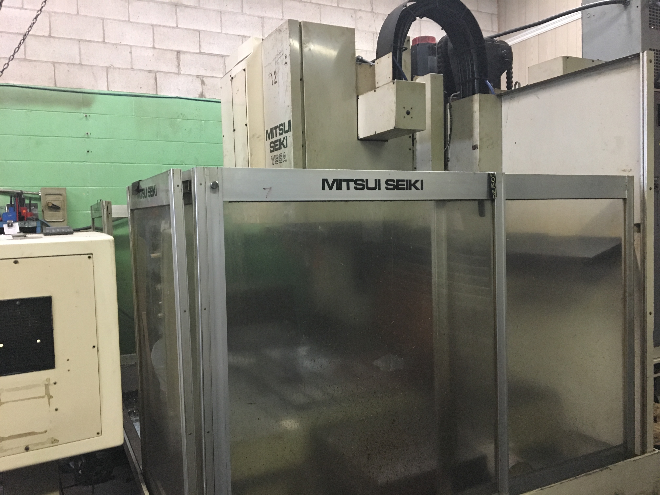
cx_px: 330
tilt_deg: -2.1
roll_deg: +1.5
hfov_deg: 61.7
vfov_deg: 48.2
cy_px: 248
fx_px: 553
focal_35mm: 29
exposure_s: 1/17
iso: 200
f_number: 2.2
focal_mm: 4.15
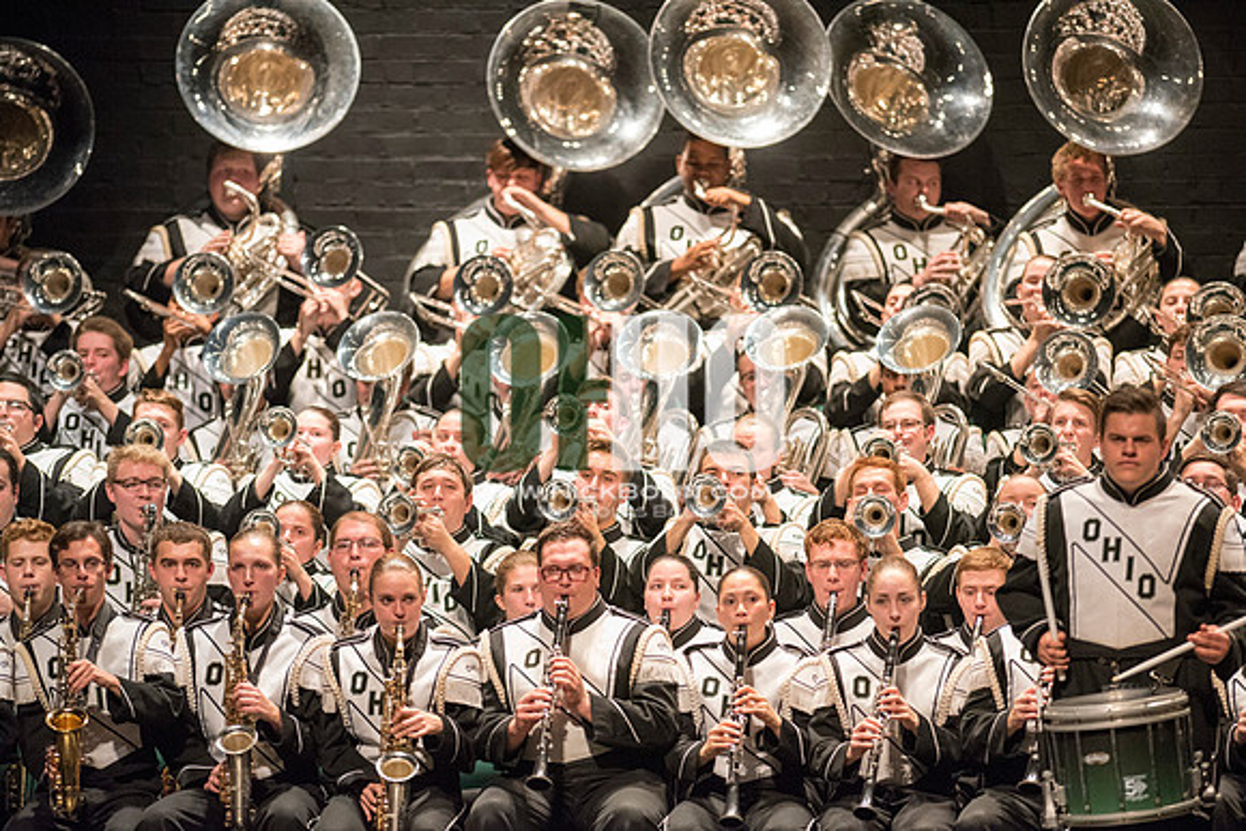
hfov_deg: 6.9
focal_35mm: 300
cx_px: 623
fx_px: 10385
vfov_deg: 4.6
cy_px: 416
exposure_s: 1/500
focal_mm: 300
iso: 4000
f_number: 2.8
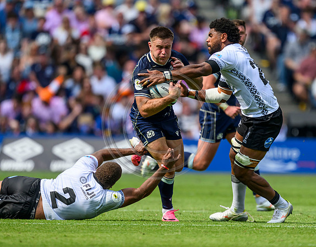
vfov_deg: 1.6
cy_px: 134
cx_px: 187
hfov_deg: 2.0
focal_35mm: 980
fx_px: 9090
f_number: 4
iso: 500
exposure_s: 1/3200
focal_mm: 560
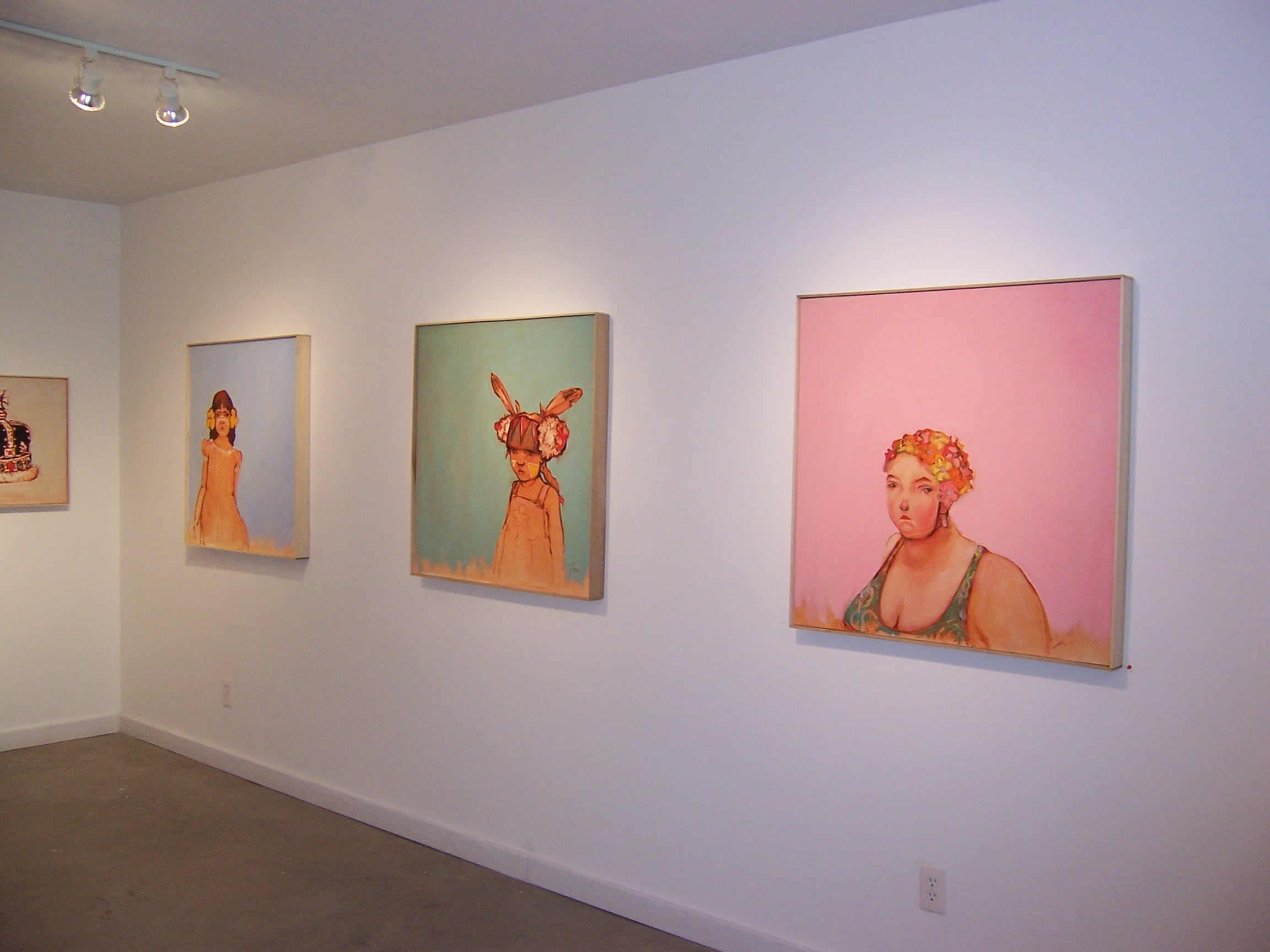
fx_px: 1211
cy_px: 476
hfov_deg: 55.4
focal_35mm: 33
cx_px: 635
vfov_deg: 42.9
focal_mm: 5.5
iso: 140
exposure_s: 1/60
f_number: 2.8
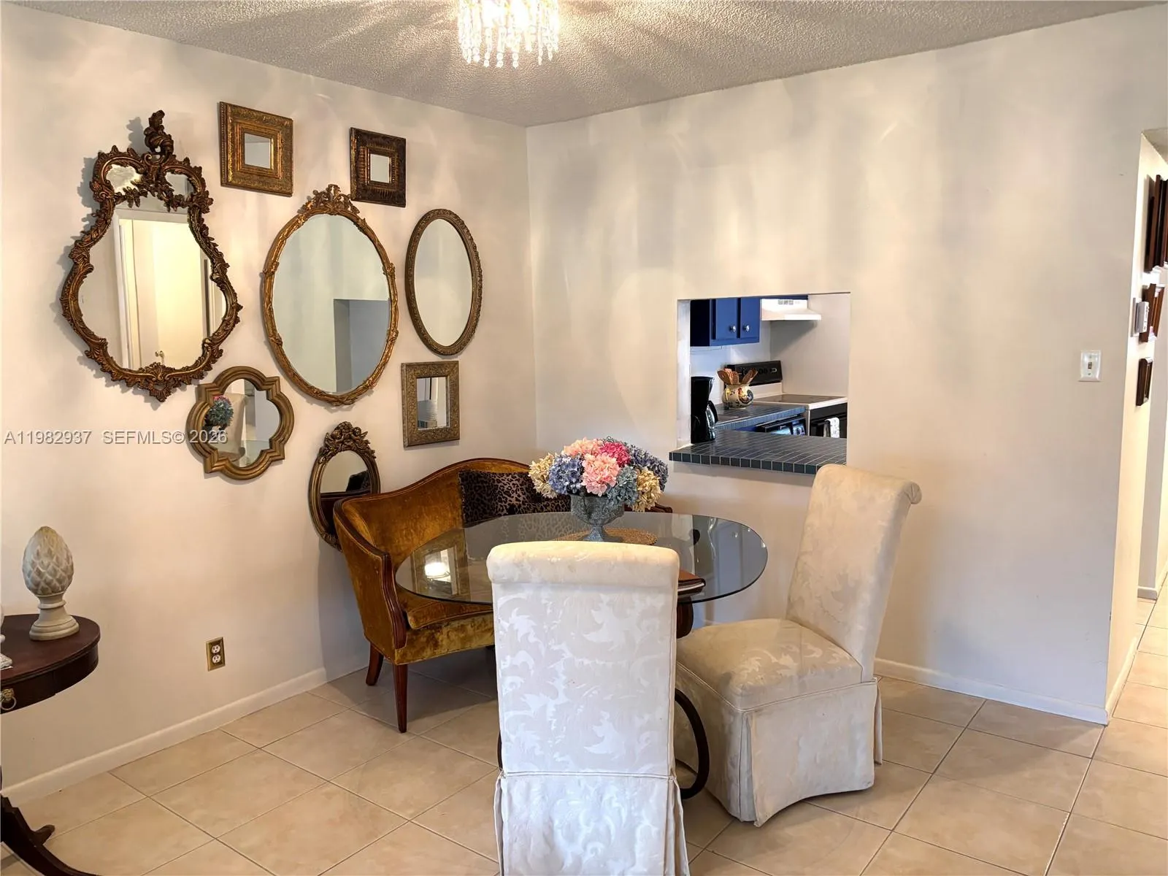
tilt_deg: -5.5
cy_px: 438
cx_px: 584
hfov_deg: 67.3
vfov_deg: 53.1
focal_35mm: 26
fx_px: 877
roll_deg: +0.8
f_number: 1.6
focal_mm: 5.96
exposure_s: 1/60
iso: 160
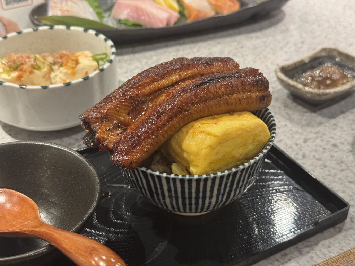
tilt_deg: -35.0
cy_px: 133
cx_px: 178
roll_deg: +0.1
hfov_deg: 39.7
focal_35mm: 48
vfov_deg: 30.3
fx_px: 492
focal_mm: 6.76
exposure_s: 1/40
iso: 320
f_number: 1.78
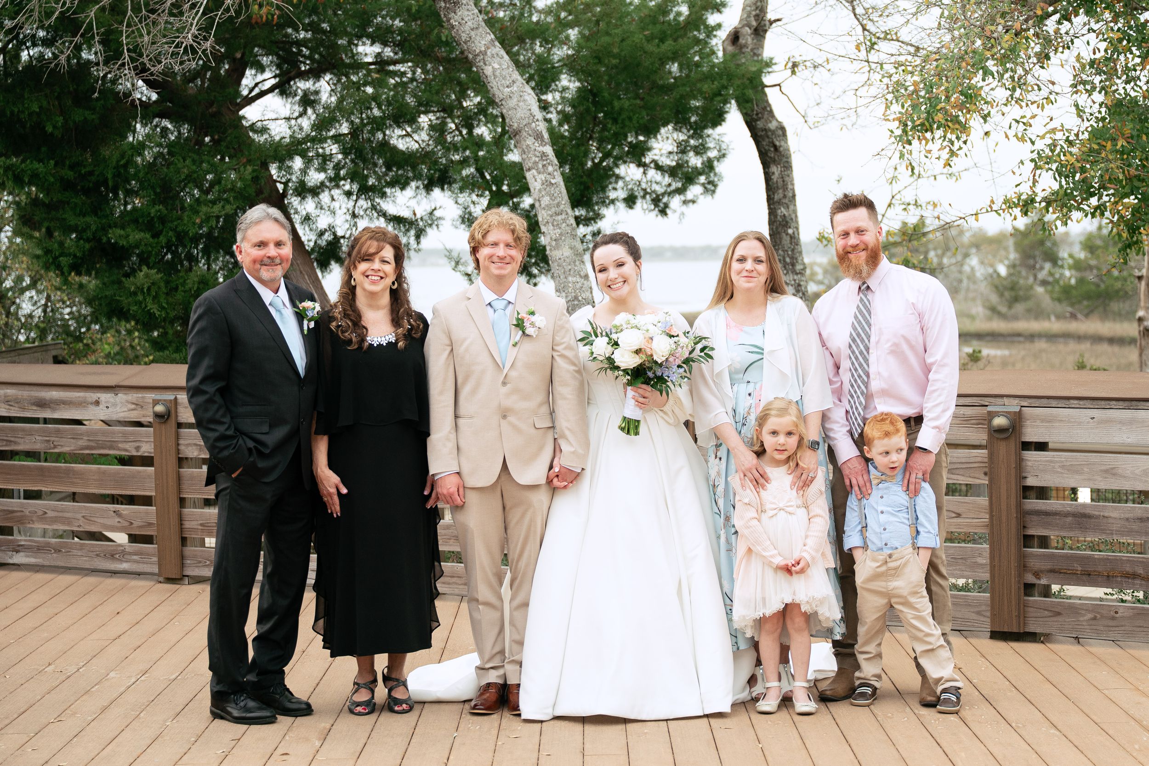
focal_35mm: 64
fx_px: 2058
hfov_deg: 31.1
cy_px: 318
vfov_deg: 21.1
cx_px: 673
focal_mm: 55
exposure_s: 1/500
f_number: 2.8
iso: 250
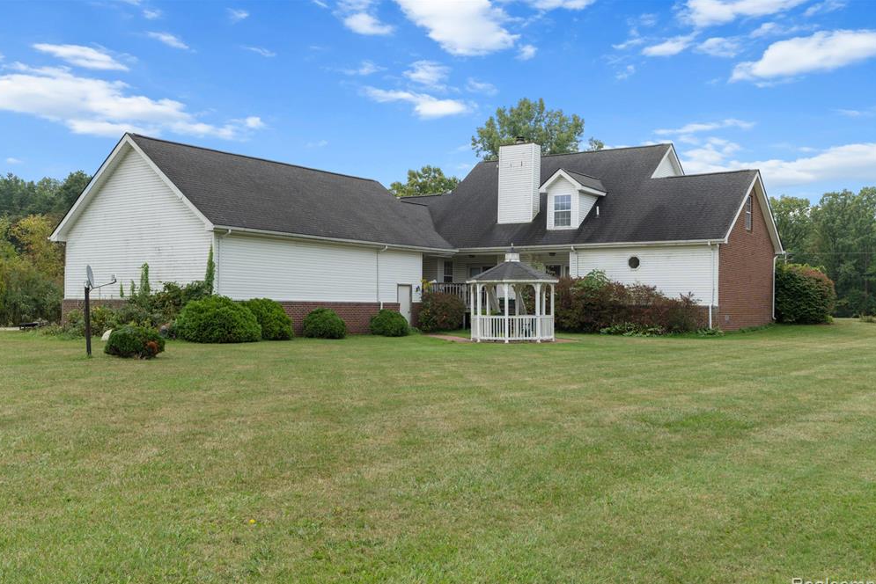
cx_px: 430
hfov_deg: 53.1
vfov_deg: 36.9
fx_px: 876
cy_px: 299
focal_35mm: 36
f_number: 8
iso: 400
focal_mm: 35
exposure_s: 1/80
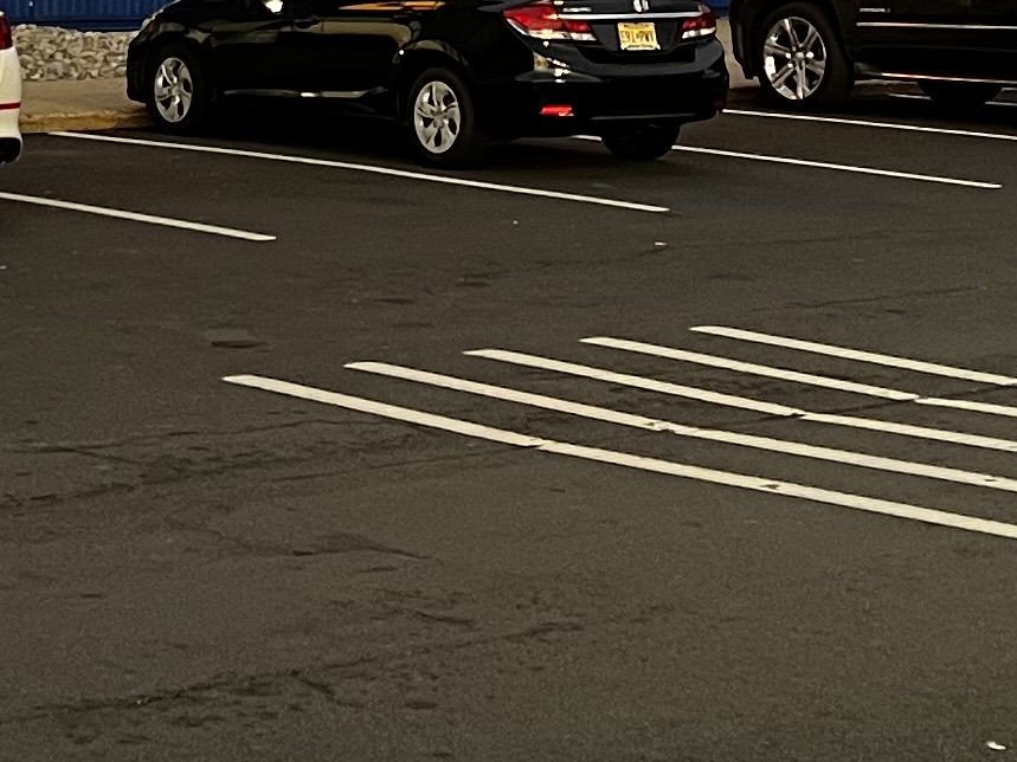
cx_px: 256
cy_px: -508
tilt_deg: +3.3
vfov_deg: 11.5
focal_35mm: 122
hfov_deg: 16.1
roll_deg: -1.3
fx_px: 3584
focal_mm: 5.7
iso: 125
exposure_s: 1/74
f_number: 1.5
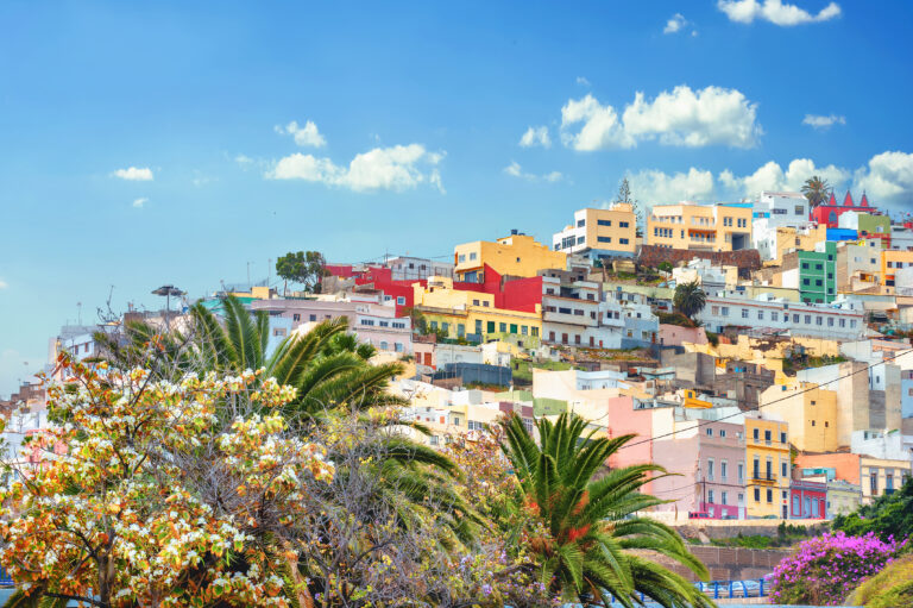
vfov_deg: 11.8
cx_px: 456
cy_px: 304
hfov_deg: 17.7
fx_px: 2940
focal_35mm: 116
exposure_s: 1/200
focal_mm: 116
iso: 200
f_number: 11
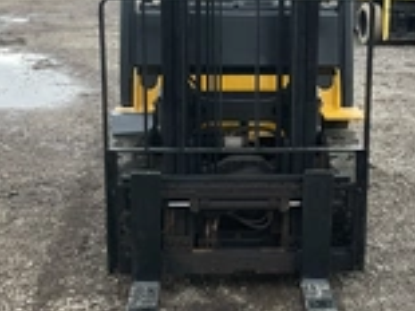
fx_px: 898
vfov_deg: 19.6
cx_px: 265
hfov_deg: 25.9
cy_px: 150
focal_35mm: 75
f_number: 1.8
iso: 25
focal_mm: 3
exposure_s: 1/227
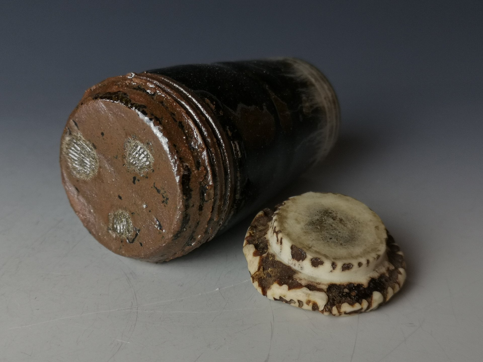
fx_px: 684
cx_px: 242
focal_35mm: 49
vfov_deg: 29.7
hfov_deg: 38.9
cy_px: 181
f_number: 1.8
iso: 80
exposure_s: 1/60
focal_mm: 3.95
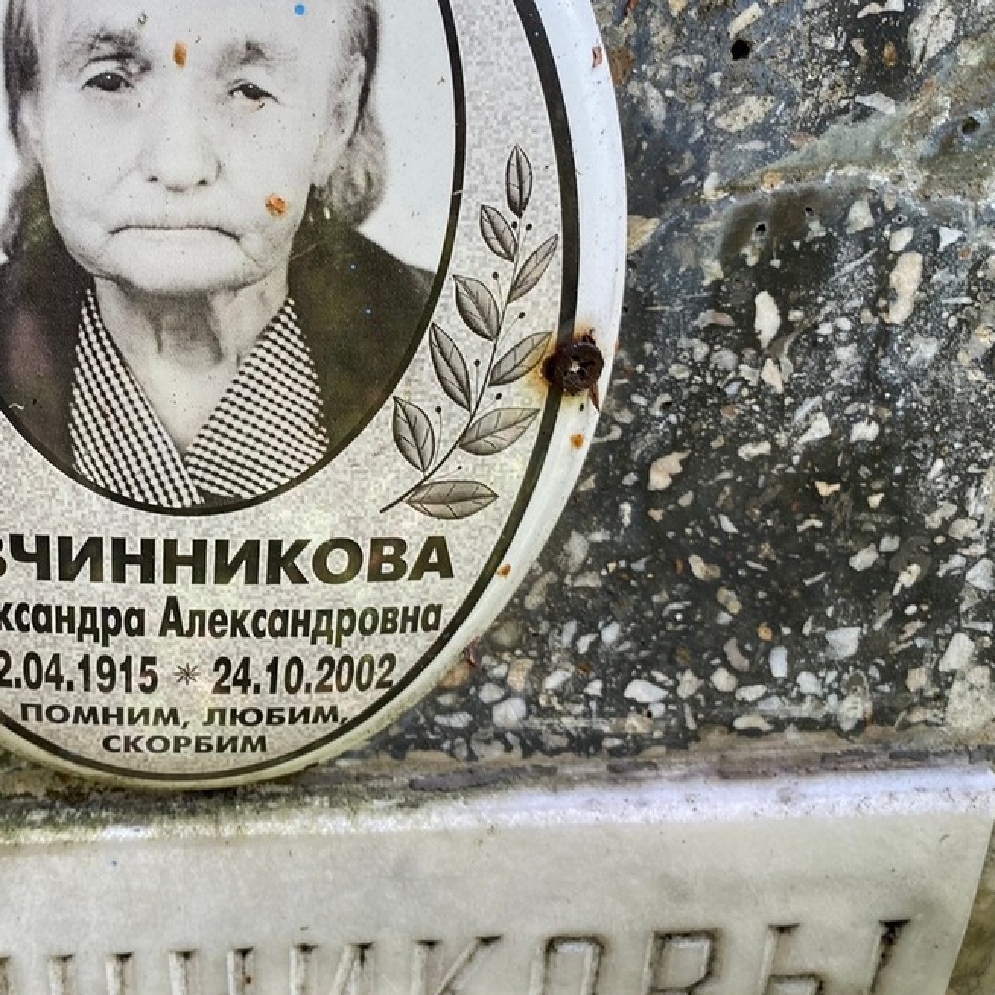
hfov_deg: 44.7
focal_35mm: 36
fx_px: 1171
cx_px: 263
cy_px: 434
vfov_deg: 45.9
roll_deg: -3.3
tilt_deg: -20.0
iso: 50
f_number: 1.8
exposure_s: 1/121
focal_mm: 4.25
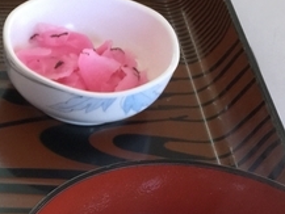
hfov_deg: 17.1
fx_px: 881
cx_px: -101
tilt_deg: -48.8
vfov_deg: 13.5
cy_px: 255
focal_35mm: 107
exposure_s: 1/60
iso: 40
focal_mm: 4.15
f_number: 2.2
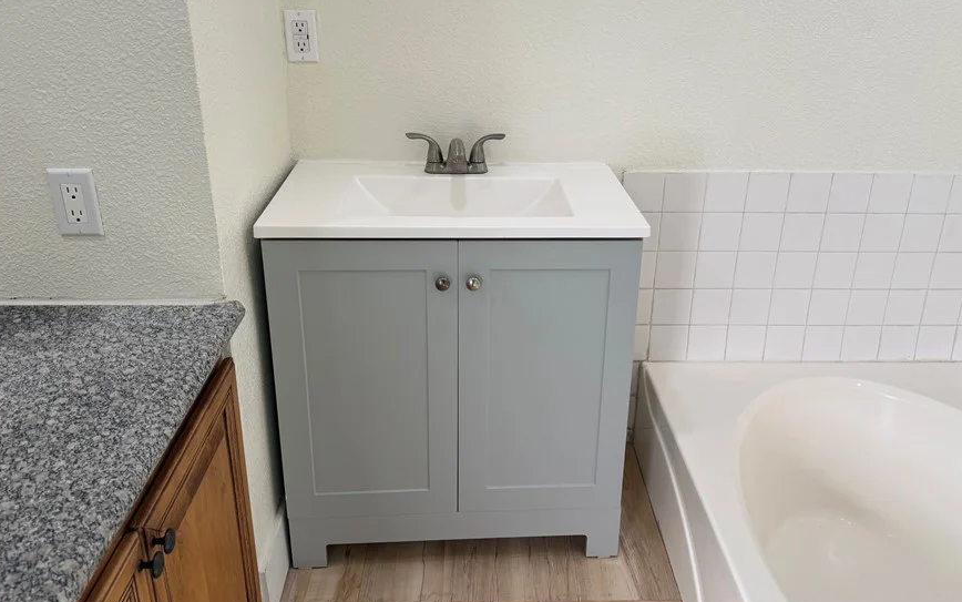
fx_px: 787
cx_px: 520
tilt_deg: -22.5
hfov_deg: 62.8
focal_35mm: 30
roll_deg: -2.6
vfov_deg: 41.8
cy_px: 272
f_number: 1.78
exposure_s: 1/312
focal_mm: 6.76
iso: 80
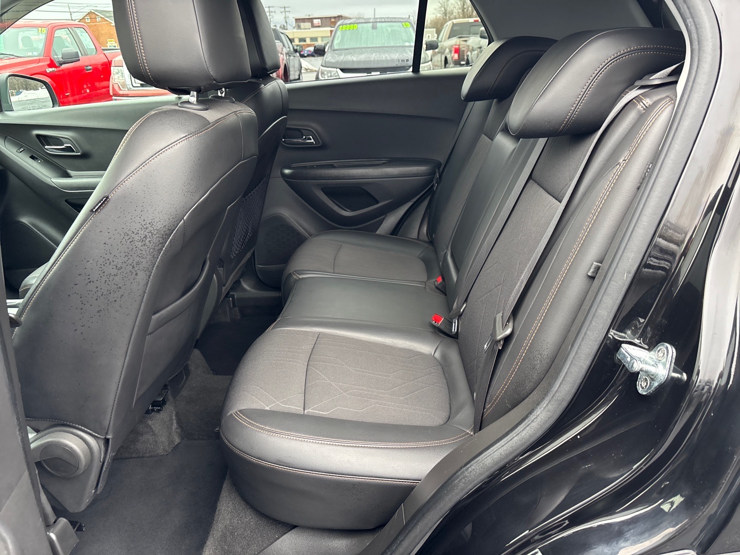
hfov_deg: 67.3
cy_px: 278
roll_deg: +0.7
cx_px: 370
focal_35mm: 26
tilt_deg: -23.2
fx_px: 556
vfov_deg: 53.1
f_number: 1.6
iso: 125
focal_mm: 5.96
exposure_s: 1/61
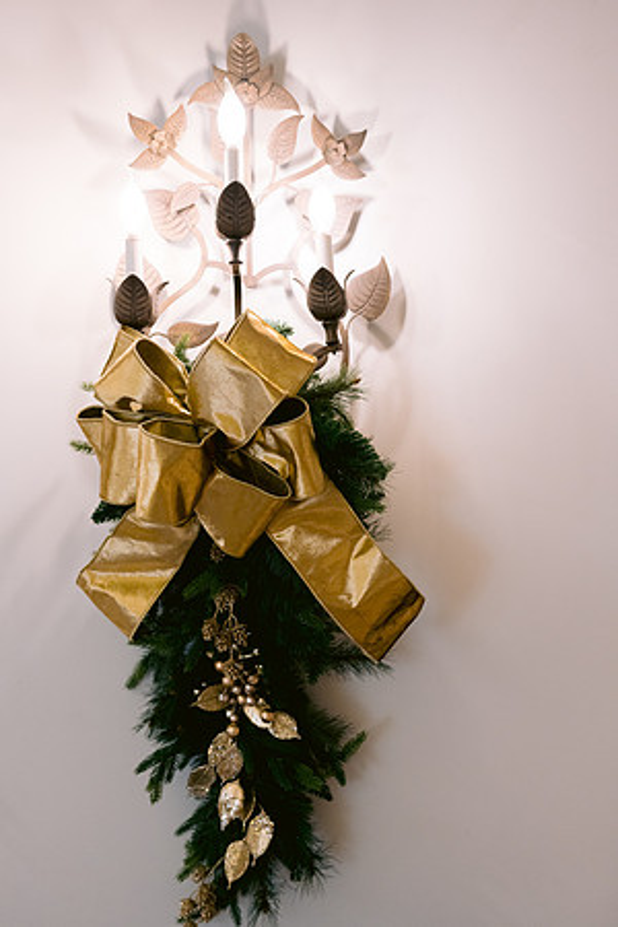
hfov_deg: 37.9
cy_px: 464
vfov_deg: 54.4
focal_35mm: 35
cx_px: 309
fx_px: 901
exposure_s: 1/100
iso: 800
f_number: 4
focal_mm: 35
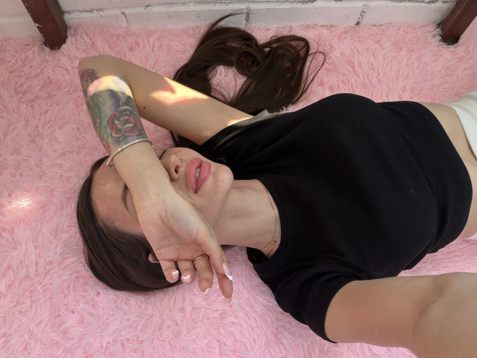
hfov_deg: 73.9
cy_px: 179
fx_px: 317
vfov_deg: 58.9
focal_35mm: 23
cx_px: 238
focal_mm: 2.71
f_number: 1.9
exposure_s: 1/121
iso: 40
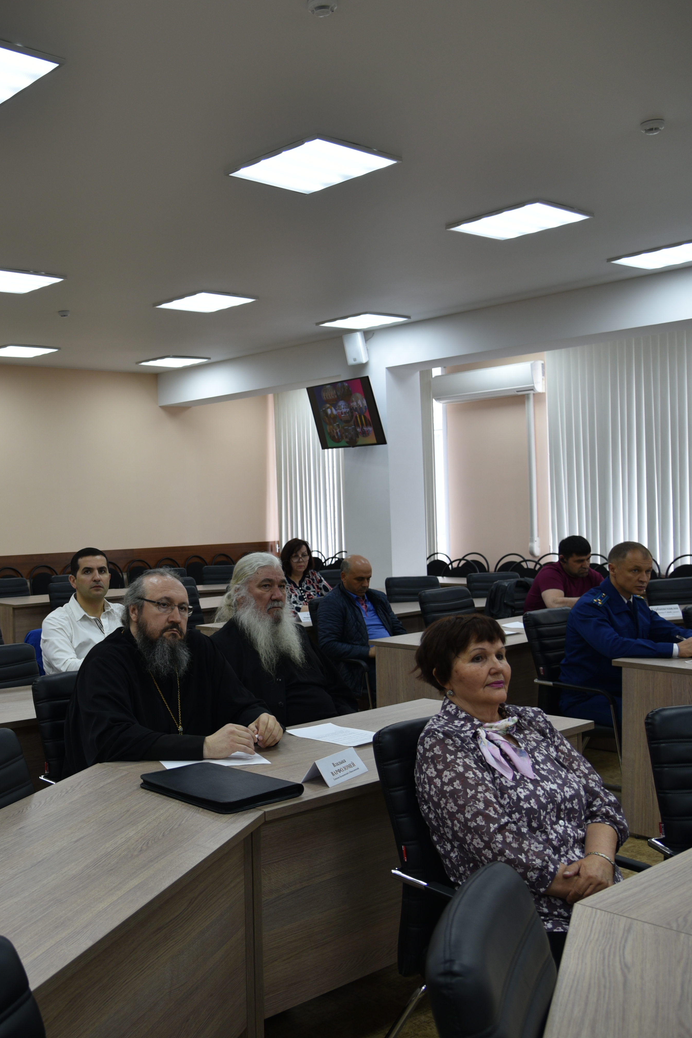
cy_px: 519
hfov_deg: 34.8
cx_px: 73
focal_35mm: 36
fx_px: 1038
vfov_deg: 53.1
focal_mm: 24
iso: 200
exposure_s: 1/60
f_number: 4
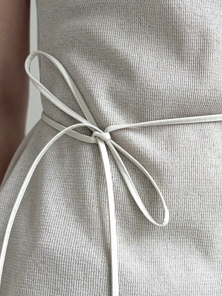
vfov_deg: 32.1
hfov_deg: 24.3
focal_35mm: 60
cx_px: 154
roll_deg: +0.3
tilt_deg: -5.6
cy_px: 177
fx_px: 513
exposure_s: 1/60
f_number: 1.6
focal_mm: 5.96
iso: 125
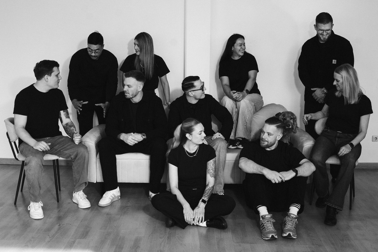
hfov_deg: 46.4
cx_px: 189
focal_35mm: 42
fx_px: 441
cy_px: 126
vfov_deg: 31.9
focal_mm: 28
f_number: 7.1
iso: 1600
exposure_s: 1/200
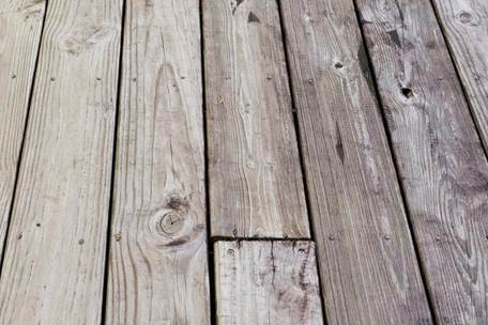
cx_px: 214
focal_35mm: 104
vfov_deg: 9.5
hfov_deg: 19.6
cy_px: -717
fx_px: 1415
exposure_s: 1/320
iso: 400
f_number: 11
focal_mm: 15.5
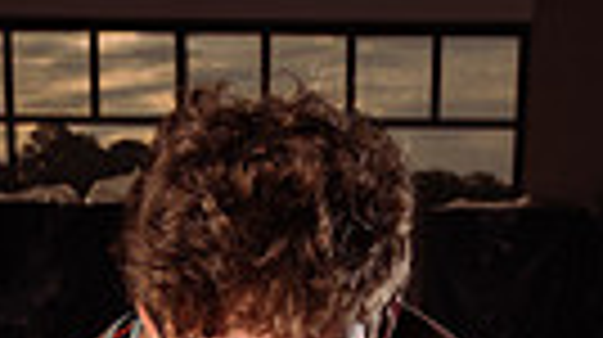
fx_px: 1629
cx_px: 270
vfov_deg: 10.0
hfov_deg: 21.0
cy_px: 861
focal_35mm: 102
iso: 50
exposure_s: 1/250
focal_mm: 29
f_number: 6.3
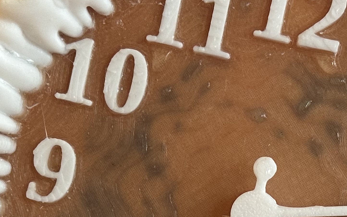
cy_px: 224
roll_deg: -0.1
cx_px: 238
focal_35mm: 142
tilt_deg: -25.1
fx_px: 1343
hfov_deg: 14.7
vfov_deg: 9.2
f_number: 1.78
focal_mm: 6.86
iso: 320
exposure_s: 1/40
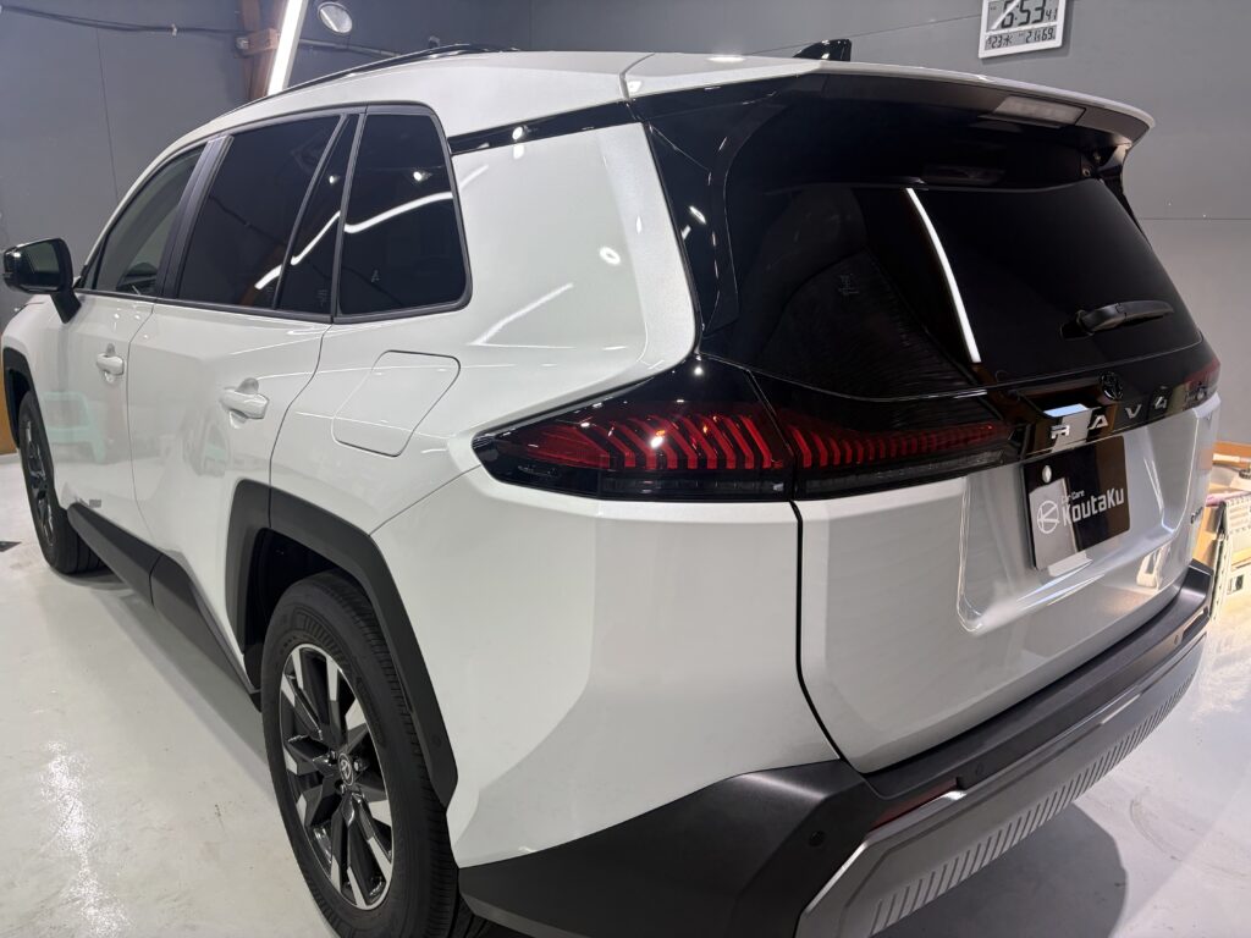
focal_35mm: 26
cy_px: 469
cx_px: 626
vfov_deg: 53.1
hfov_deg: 67.3
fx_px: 940
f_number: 1.6
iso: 32
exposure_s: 1/120
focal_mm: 5.96
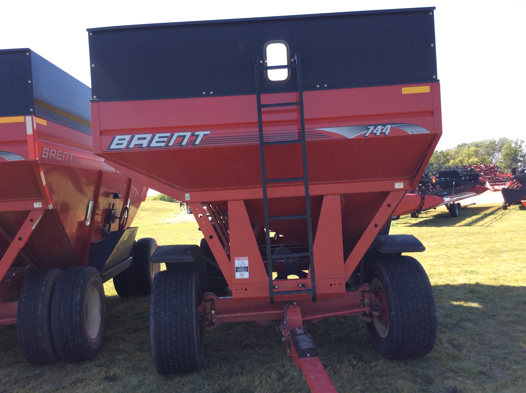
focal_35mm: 32
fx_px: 486
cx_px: 263
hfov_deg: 56.9
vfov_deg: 44.1
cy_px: 196
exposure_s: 1/389
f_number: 2.4
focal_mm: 3.3
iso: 32
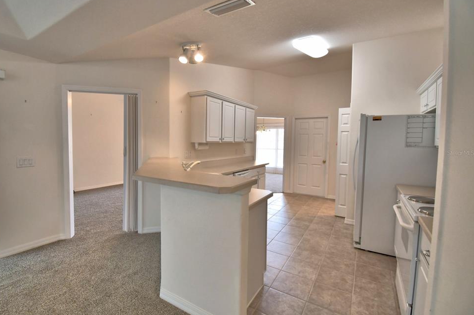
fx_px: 211
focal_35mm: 16
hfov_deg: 96.6
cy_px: 153
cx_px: 223
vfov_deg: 73.7
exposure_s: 1/60
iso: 400
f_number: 4.5
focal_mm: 10
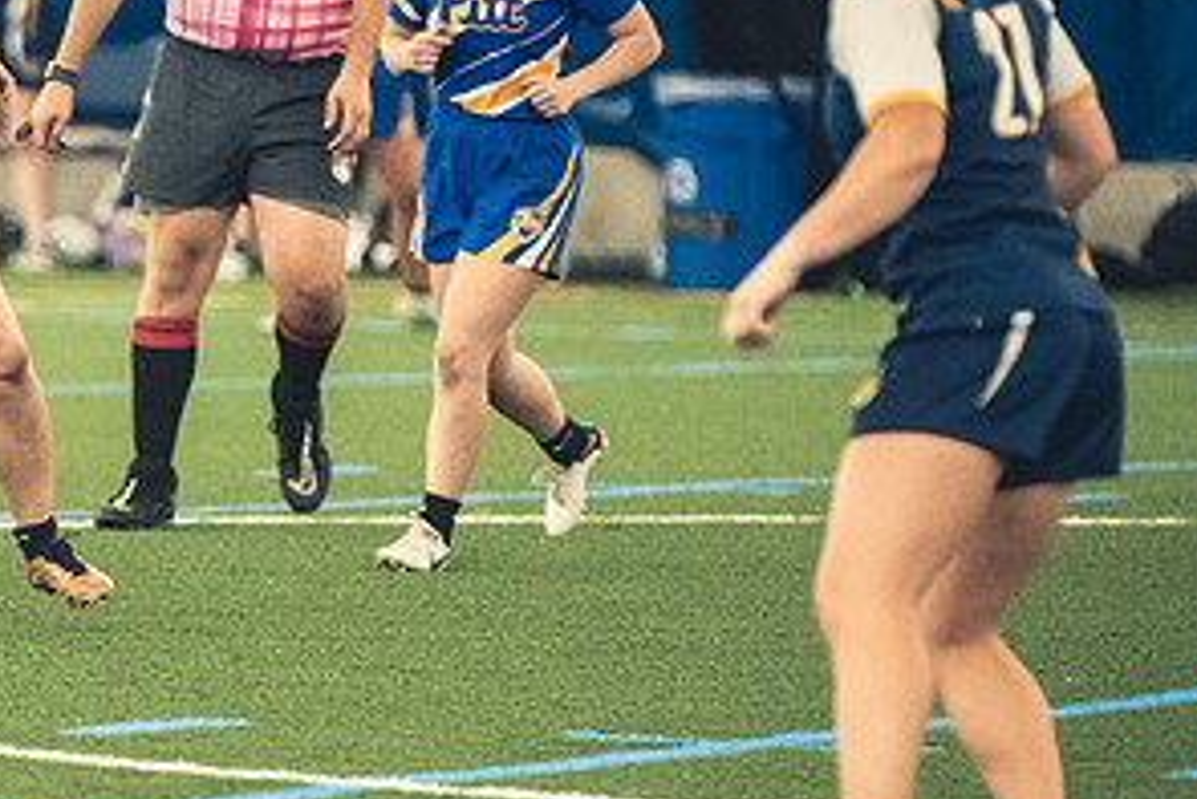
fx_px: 19593
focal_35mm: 589
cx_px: 97
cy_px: 272
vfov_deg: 2.3
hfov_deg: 3.5
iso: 12800
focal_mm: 200
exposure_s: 1/500
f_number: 2.8
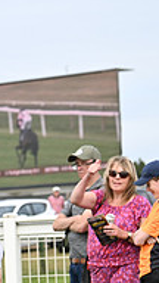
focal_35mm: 221
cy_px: 229
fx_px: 1656
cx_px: -261
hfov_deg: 5.3
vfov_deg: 9.7
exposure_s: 1/1600
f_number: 4.5
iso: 400
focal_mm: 70
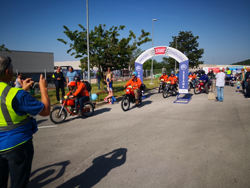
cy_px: 94
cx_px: 125
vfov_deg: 51.4
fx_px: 195
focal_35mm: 27
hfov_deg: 65.3
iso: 50
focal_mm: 3.95
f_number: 1.6
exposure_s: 1/3145
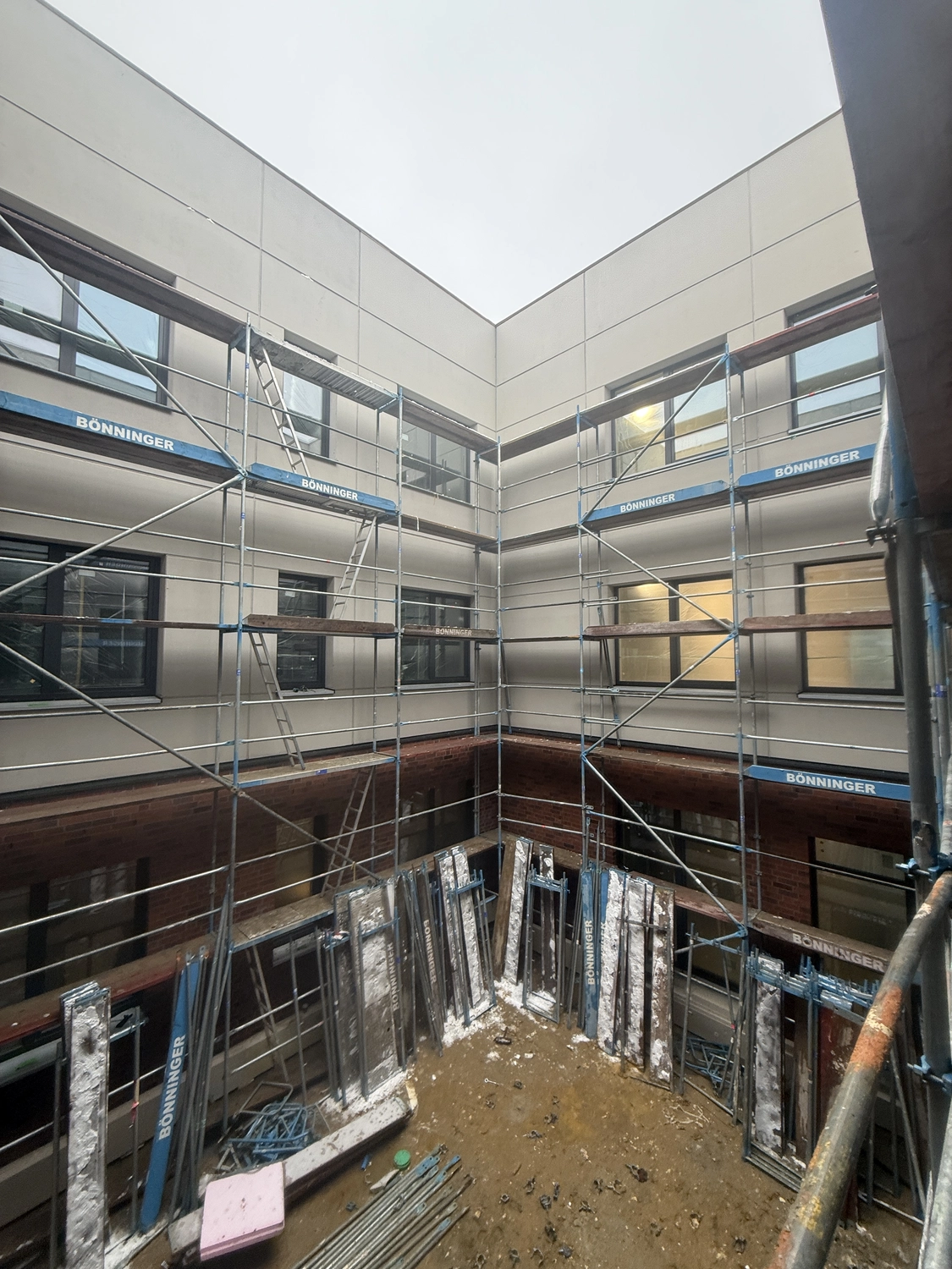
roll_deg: +0.0
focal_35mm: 14
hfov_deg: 85.7
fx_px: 513
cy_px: 634
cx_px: 476
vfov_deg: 102.1
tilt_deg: +3.5
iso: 80
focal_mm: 2.22
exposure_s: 1/99
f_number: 2.2
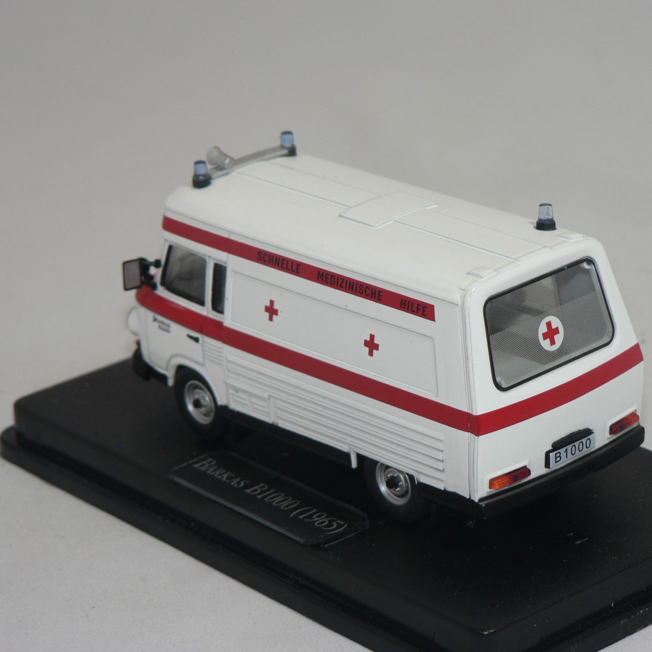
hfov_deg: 14.4
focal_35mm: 121
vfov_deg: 14.4
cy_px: 325
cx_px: 400
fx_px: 2578
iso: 80
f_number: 3.2
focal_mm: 16.9
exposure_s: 1/60
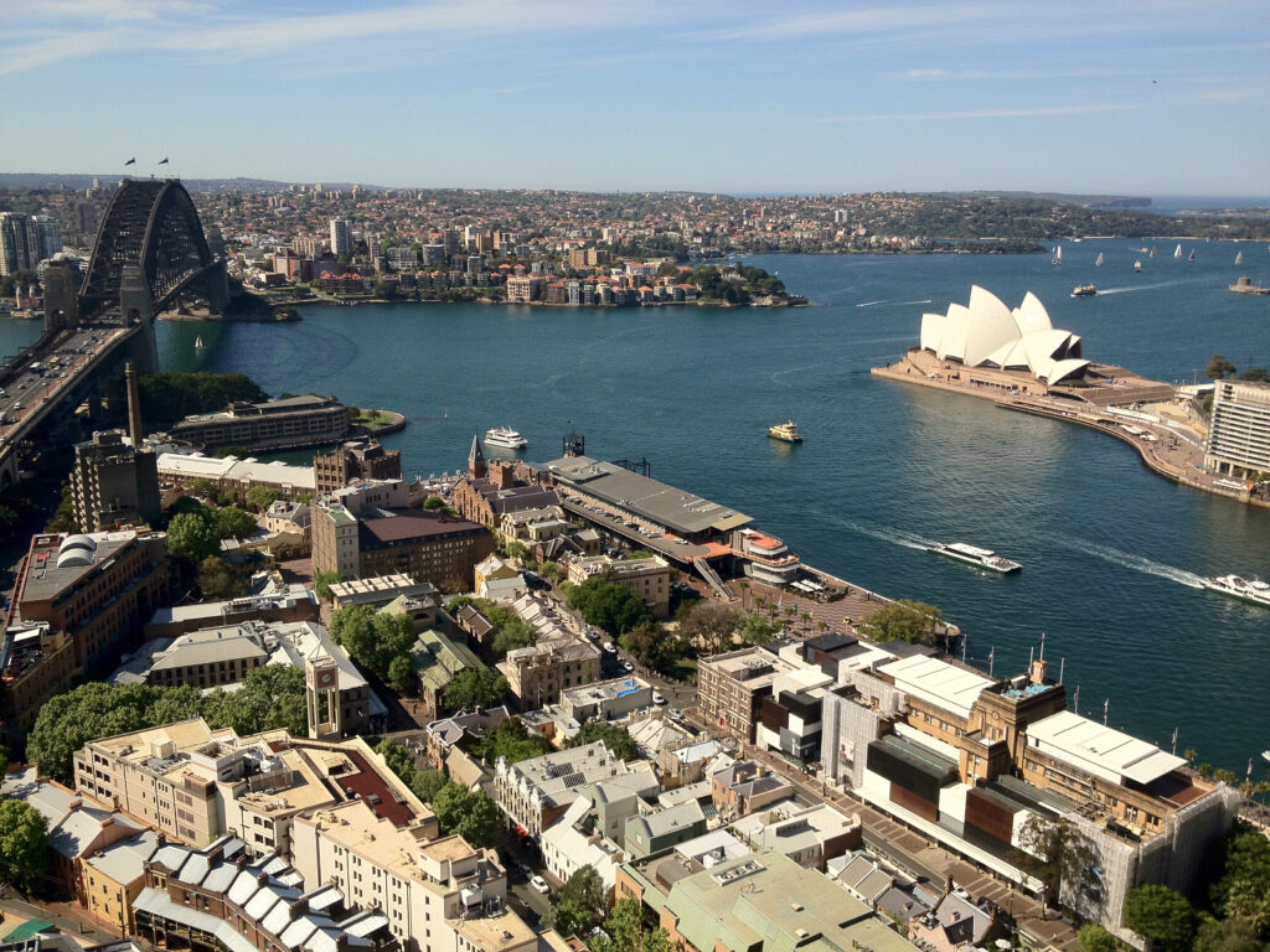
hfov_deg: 52.6
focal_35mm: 35
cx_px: 635
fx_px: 1284
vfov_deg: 40.7
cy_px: 476
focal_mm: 4.28
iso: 64
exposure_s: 1/428
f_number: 2.4
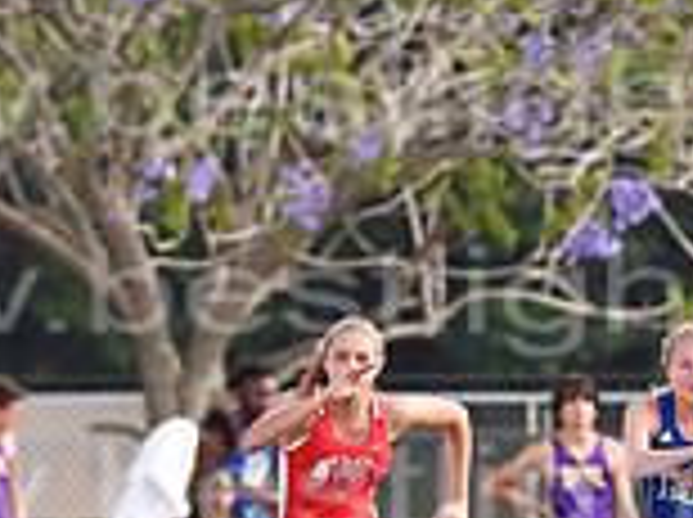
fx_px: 32641
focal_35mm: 1633
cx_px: 693
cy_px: 597
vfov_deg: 0.9
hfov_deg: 1.2
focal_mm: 300
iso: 400
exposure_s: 1/1000
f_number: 5.6
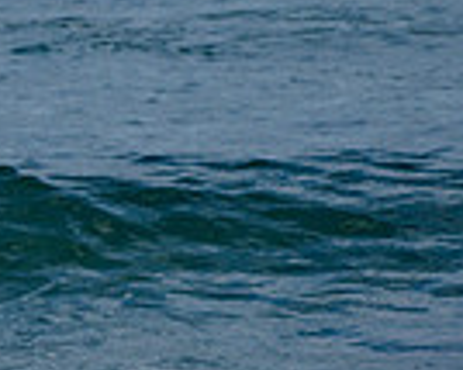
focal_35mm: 2483
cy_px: 226
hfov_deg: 0.8
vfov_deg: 0.6
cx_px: -380
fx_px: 34000
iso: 200
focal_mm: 500
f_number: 5.6
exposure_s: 1/1250
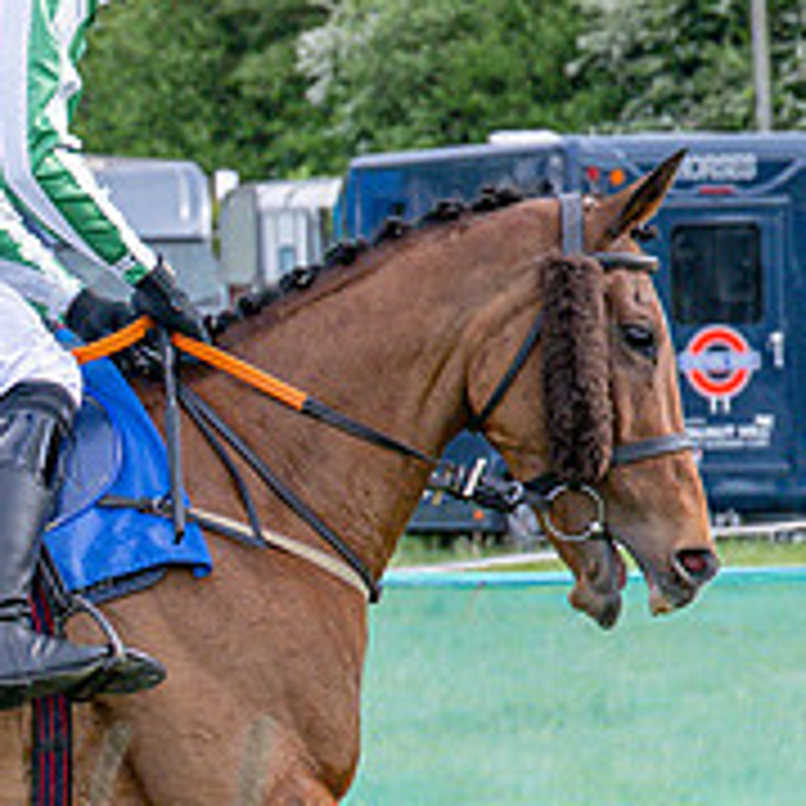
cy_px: 649
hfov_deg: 4.6
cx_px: -108
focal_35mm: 378
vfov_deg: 4.6
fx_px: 9958
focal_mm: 70
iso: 400
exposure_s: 1/1250
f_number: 4.5
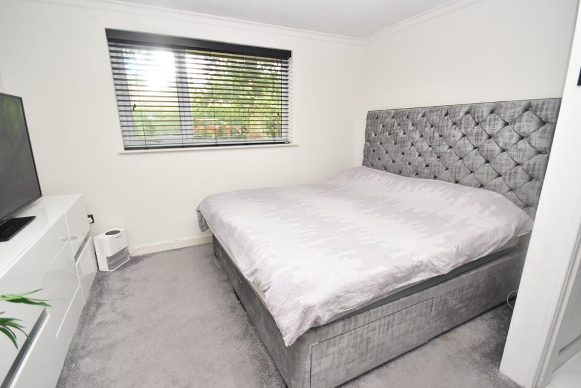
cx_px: 285
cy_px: 196
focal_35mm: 16
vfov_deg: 73.7
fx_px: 258
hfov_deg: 96.7
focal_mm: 10
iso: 800
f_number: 4.5
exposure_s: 1/160
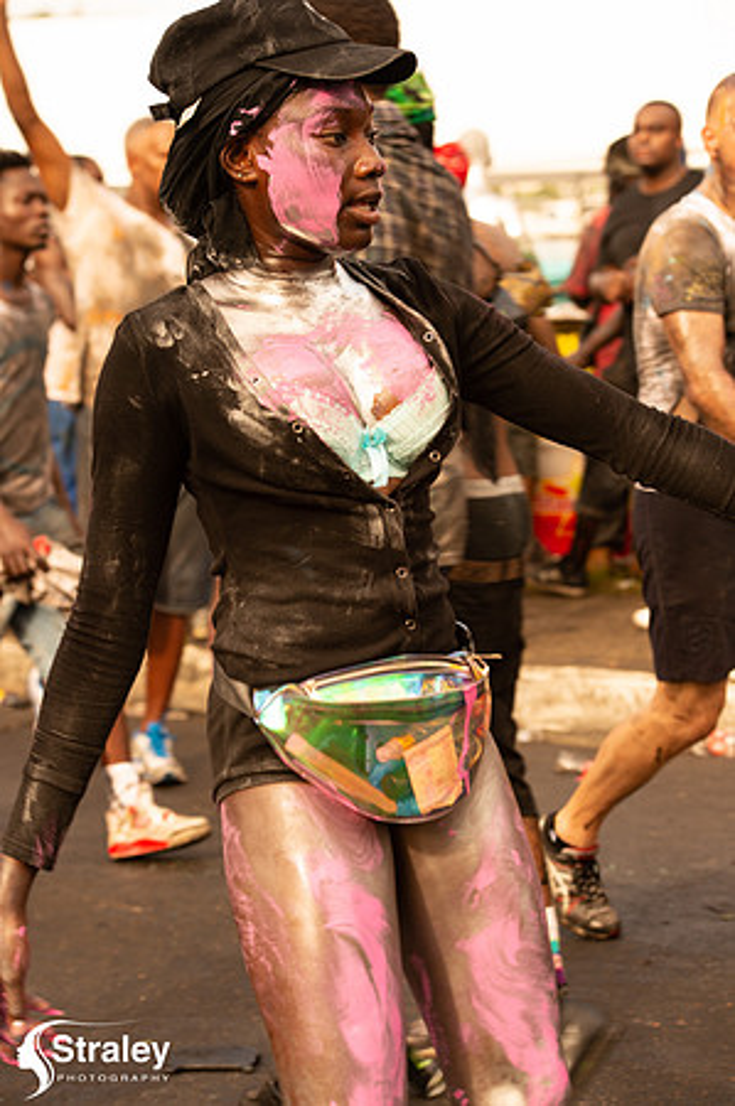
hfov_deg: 15.9
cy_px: 553
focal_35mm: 86
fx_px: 2640
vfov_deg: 23.7
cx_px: 368
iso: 100
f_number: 5.6
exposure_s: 1/160
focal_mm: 86
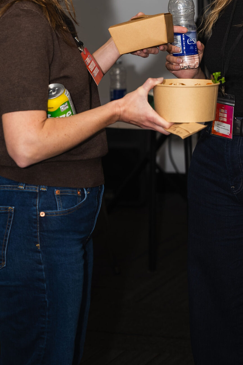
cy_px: 60
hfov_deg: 8.8
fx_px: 1579
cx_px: 209
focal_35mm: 156
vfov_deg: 13.1
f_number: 2.8
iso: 200
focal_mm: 53
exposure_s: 1/250
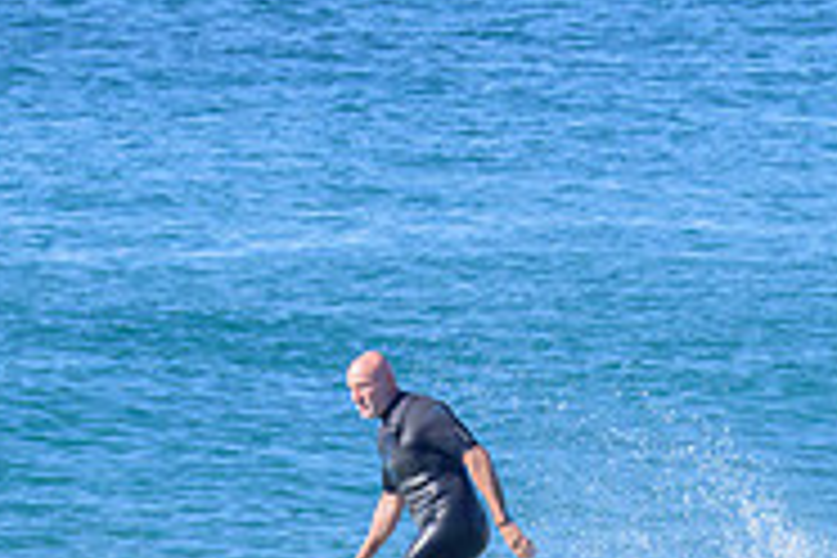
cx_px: 449
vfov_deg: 0.8
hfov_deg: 1.2
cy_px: 433
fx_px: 40266
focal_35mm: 1732
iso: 900
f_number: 10
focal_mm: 410
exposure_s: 1/1250
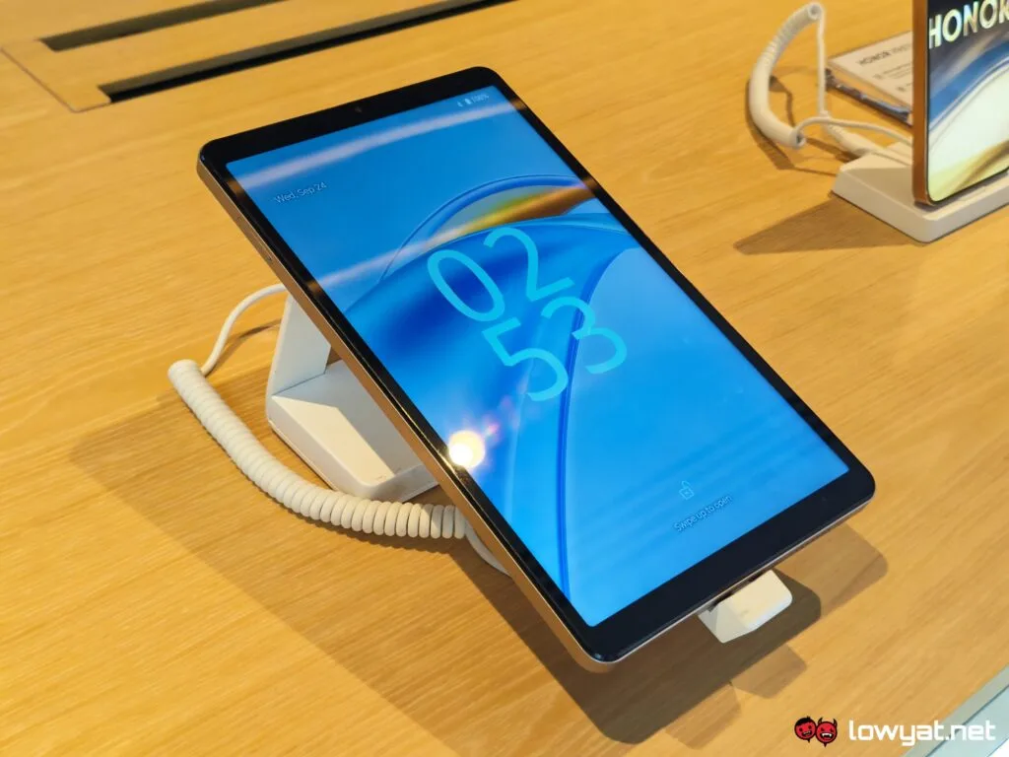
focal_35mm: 46
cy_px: 378
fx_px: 1341
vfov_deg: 31.5
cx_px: 504
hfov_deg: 41.2
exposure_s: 1/50
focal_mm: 5.4
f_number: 1.6
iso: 400
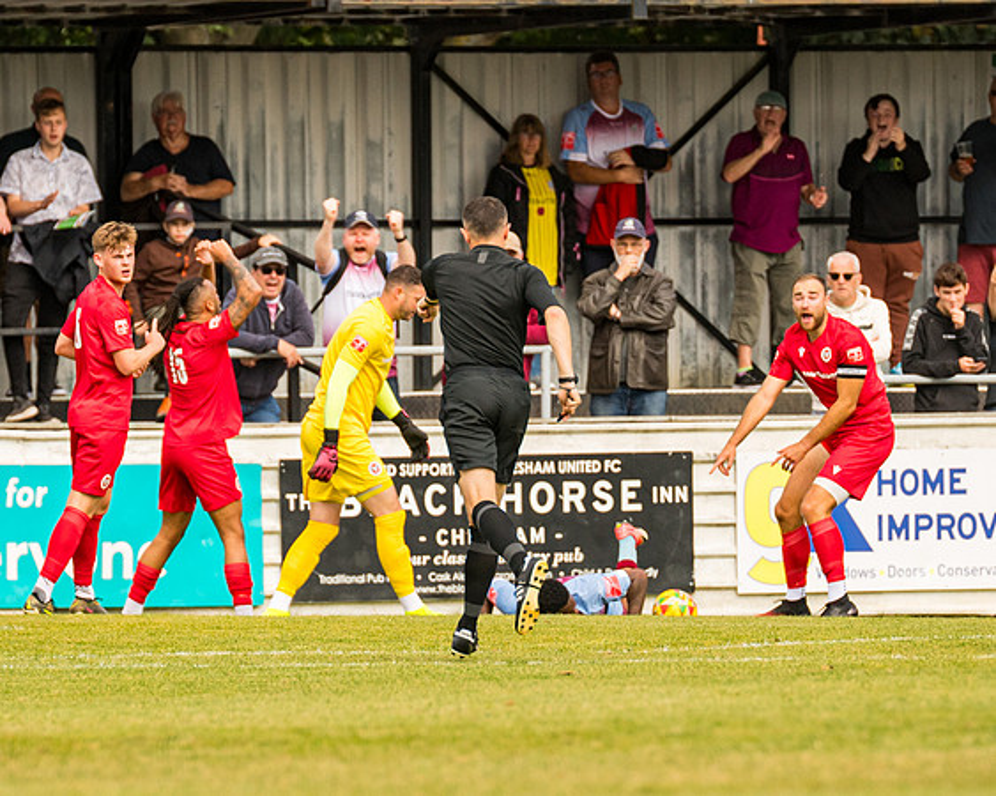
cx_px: 424
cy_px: 488
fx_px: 19733
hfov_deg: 2.9
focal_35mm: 670
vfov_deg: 2.3
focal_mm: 300
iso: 640
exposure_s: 1/3200
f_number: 4
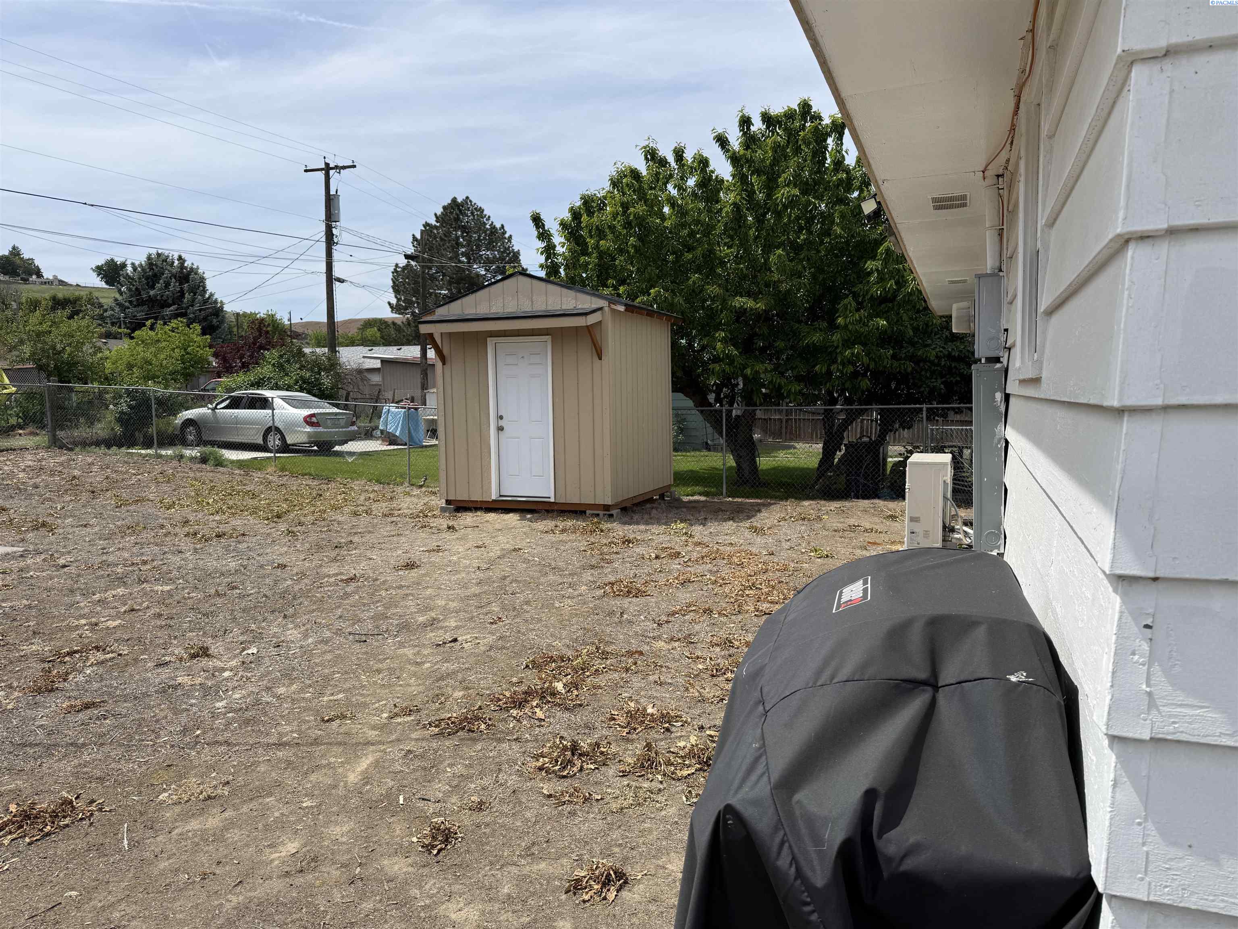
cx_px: 619
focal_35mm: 24
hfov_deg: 71.6
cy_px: 464
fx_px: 858
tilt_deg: -5.3
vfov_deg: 56.8
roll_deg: +0.7
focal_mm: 6.76
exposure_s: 1/5319
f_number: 1.78
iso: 80
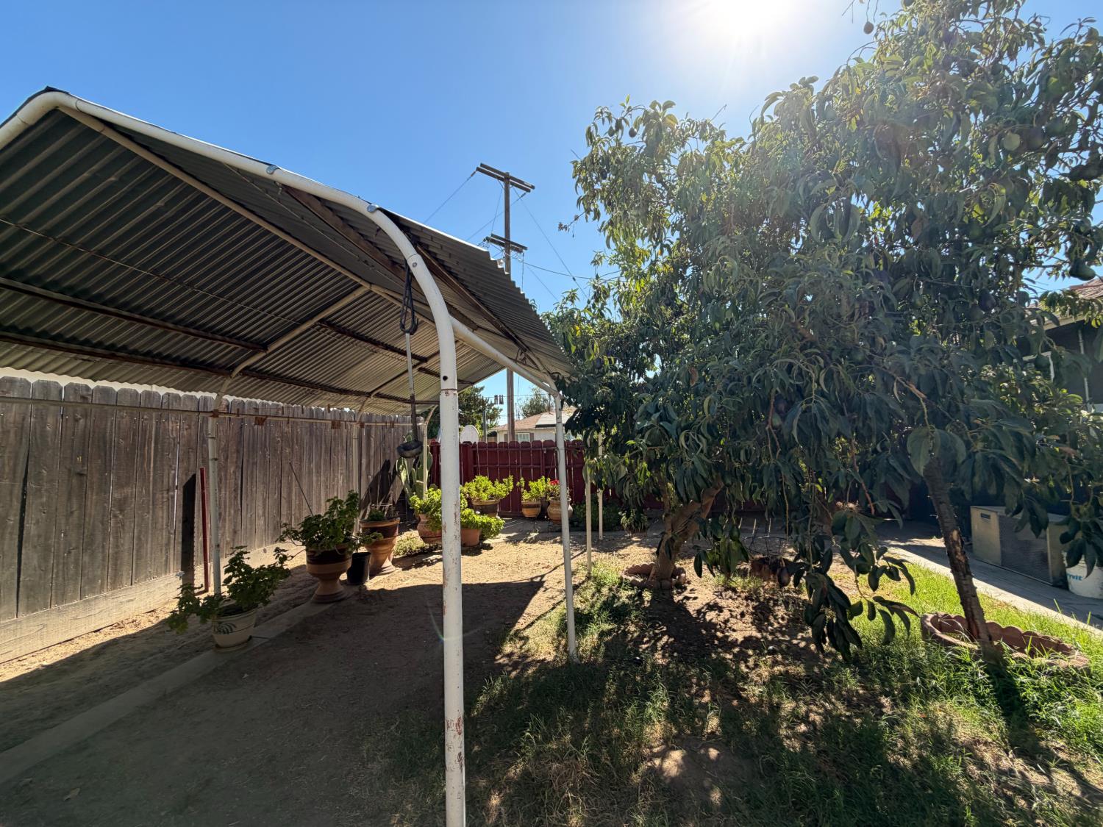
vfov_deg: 85.7
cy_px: 414
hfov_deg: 102.1
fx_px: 446
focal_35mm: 14
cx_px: 552
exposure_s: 1/502
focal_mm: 2.22
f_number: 2.2
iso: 50
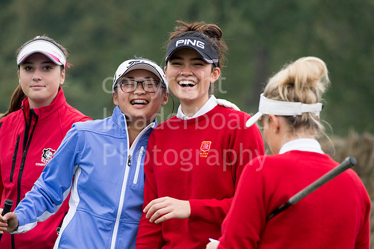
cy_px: 124
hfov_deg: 6.9
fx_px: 3115
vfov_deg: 4.6
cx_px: 187
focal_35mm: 300
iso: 1600
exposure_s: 1/800
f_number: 6.3
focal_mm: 300
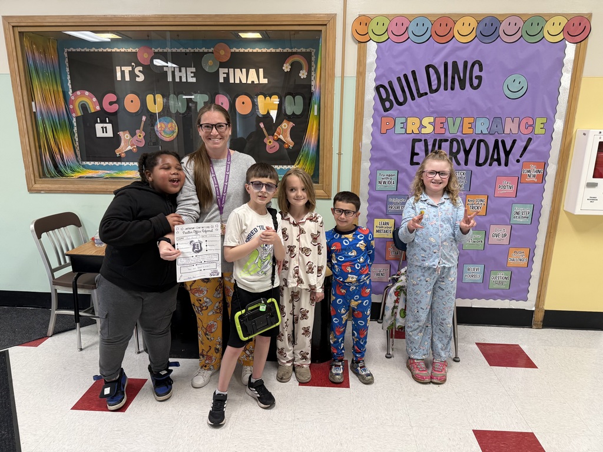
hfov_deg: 71.6
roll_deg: -0.2
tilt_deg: -13.5
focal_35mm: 24
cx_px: 302
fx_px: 418
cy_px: 226
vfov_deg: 56.8
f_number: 1.78
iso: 200
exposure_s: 1/100
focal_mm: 6.76
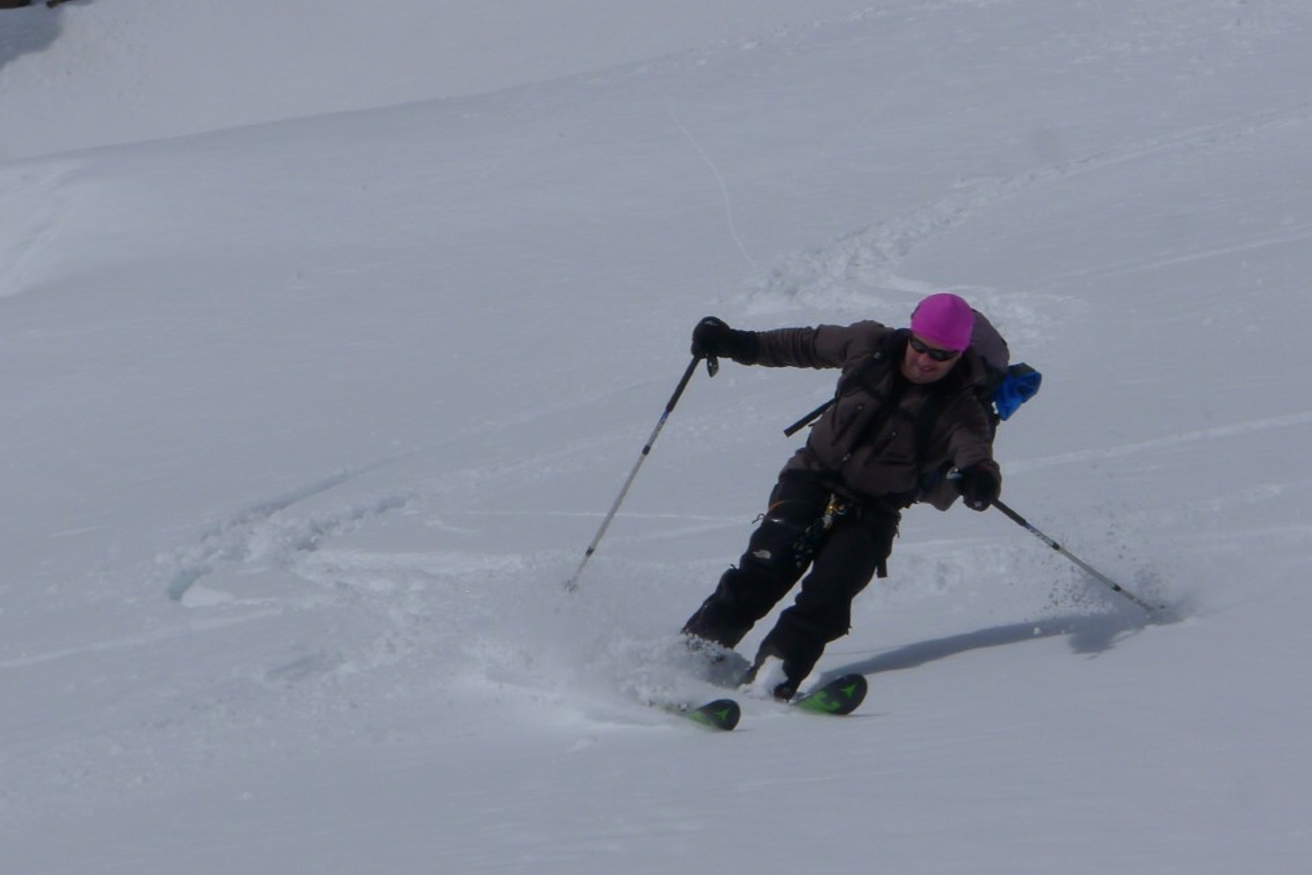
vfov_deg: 9.3
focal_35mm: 147
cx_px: 730
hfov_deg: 14.0
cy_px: 381
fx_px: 5358
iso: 80
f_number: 8
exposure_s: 1/1300
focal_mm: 19.2
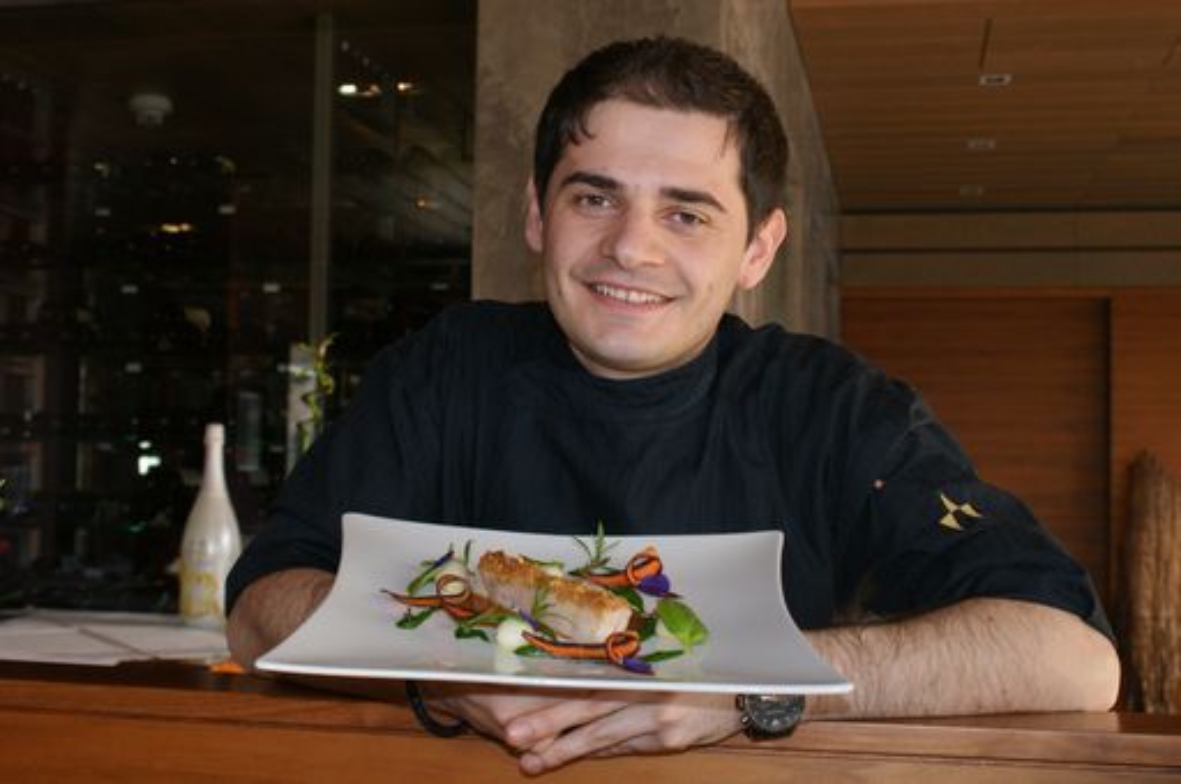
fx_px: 1474
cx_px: 590
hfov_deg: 43.7
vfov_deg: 29.8
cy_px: 392
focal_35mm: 45
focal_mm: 30
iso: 400
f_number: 5.6
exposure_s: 1/60
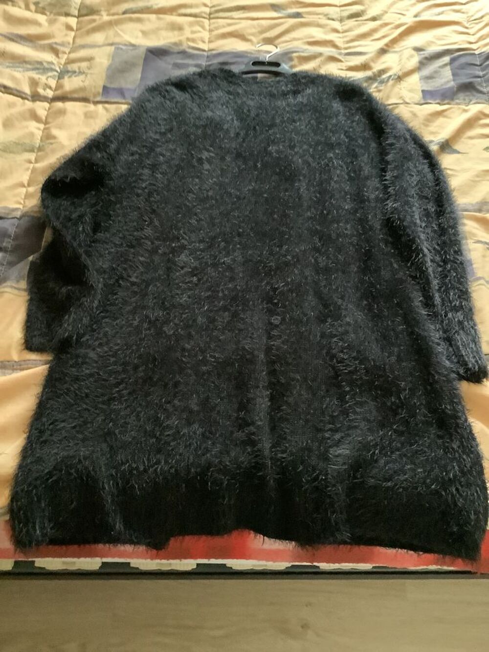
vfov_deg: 58.3
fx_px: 584
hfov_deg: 45.4
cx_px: 244
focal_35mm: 31
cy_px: 326
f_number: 2.4
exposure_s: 1/15
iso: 800
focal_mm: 3.3
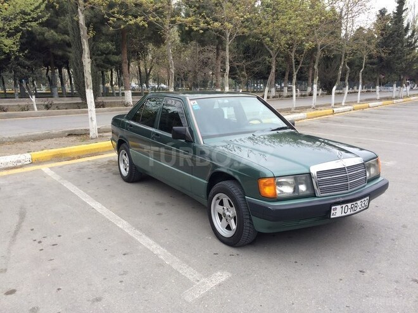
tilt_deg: -9.8
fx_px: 350
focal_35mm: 29
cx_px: 209
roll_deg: +0.1
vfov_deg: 48.2
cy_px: 156
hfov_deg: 61.7
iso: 32
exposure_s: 1/103
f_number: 2.2
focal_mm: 4.15
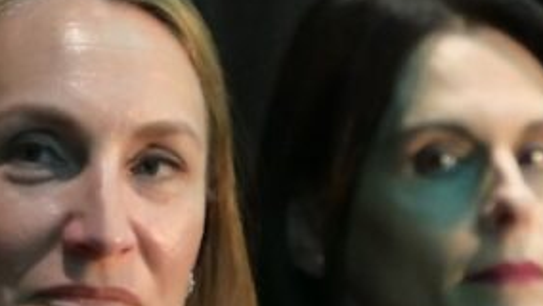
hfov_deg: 1.8
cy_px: 713
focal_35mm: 1185
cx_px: 539
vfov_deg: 1.0
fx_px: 17068
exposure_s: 1/160
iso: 1600
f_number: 2.8
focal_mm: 105
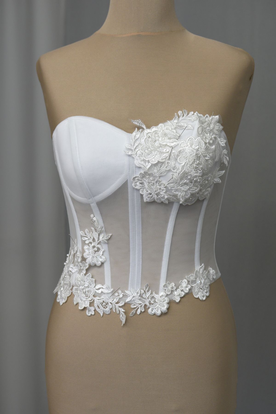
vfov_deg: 37.9
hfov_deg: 25.8
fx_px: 604
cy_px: 207
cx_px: 138
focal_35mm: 52
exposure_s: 1/80
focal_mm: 35
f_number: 4.5
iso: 400
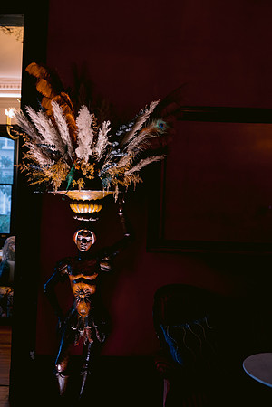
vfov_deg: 54.4
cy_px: 204
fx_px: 397
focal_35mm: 35
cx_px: 136
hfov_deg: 37.9
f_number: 2.5
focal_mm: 35
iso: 800
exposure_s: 1/20
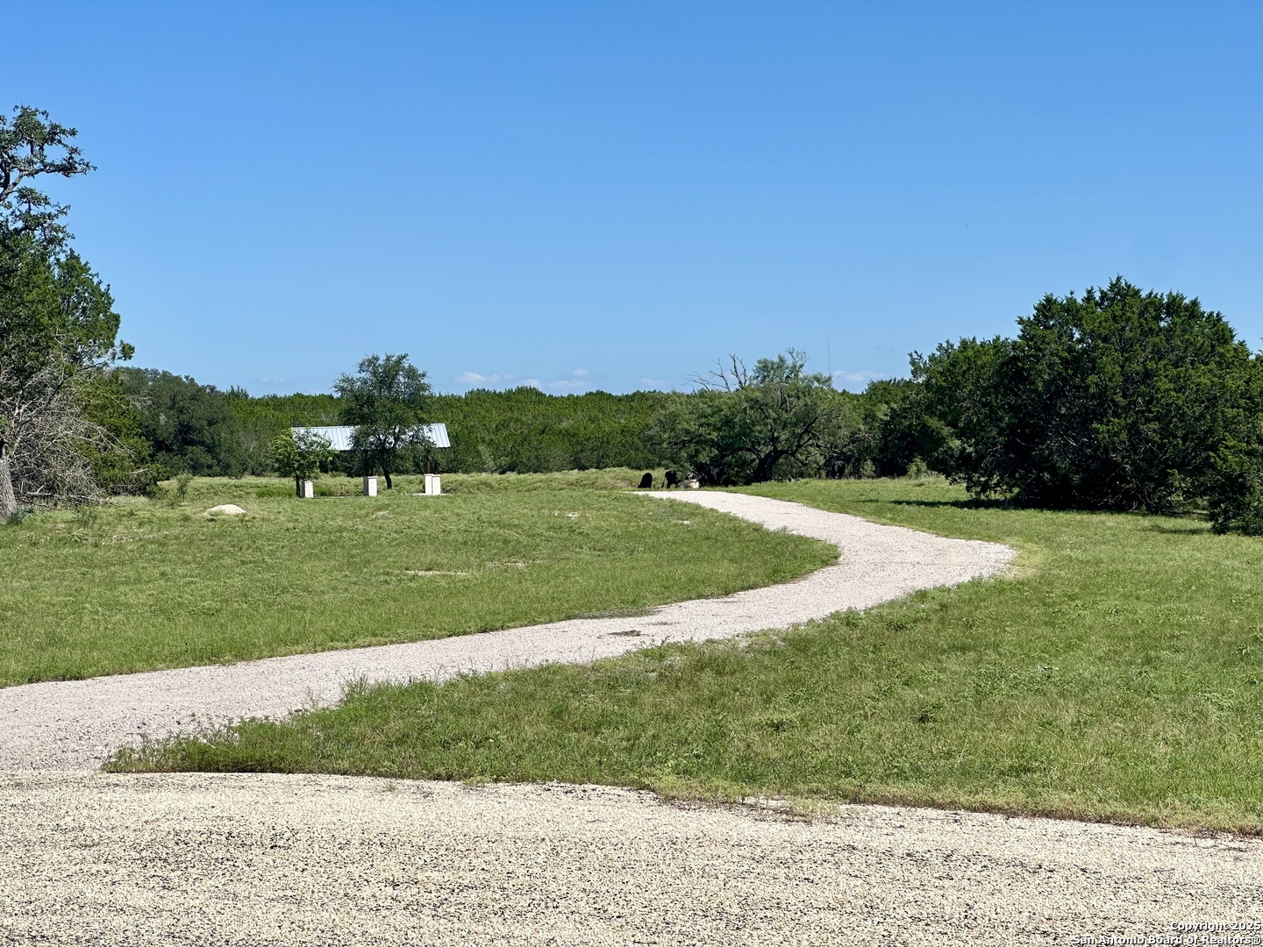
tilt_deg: -0.6
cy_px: 474
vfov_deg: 19.1
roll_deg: +1.5
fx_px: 2809
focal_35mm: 77
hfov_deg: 25.3
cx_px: 632
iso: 32
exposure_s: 1/1119
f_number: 2.8
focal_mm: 9
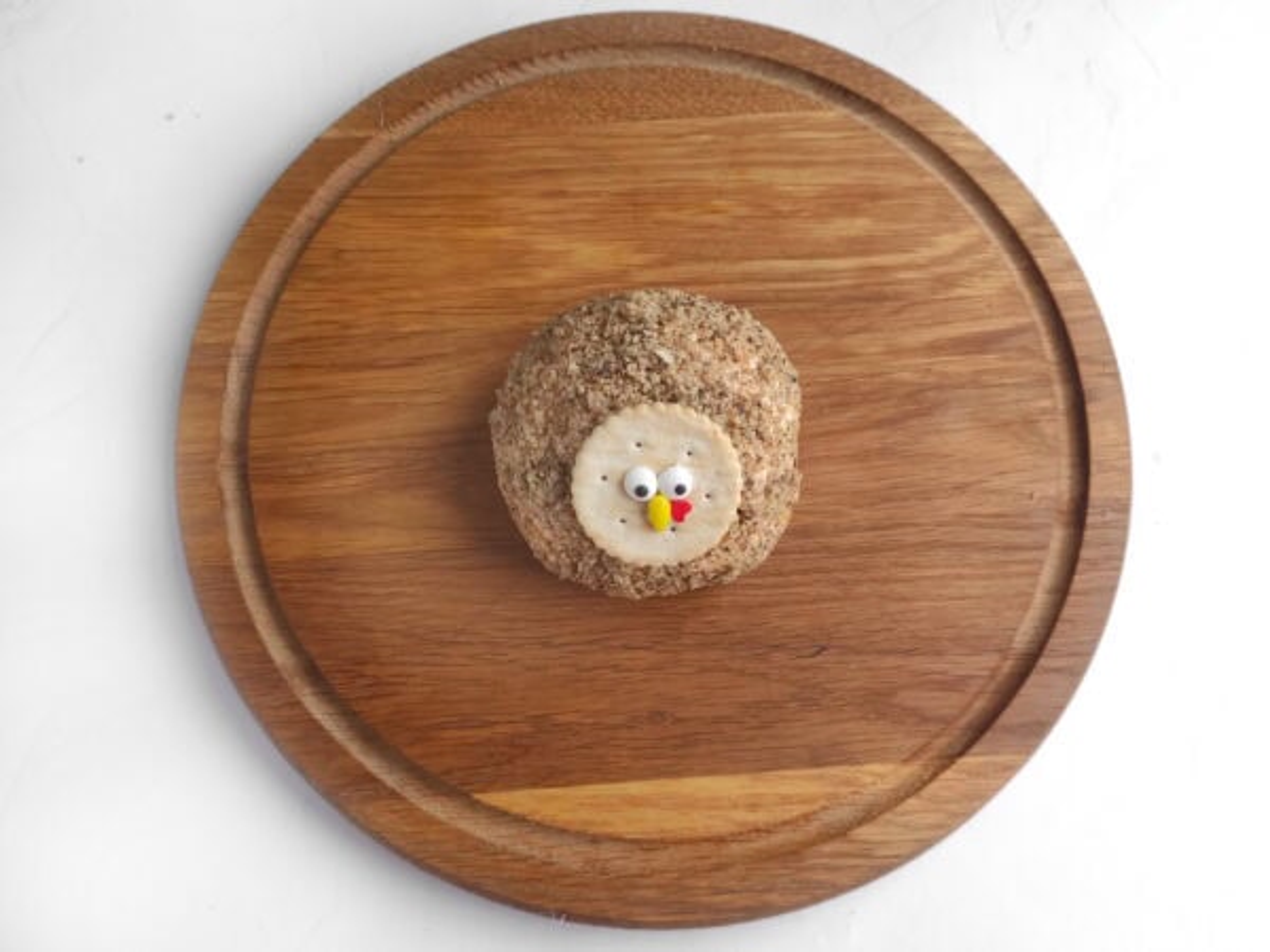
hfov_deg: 69.4
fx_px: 917
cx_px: 635
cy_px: 476
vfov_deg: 54.9
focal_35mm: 25
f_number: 1.9
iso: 50
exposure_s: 1/129
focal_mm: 5.4
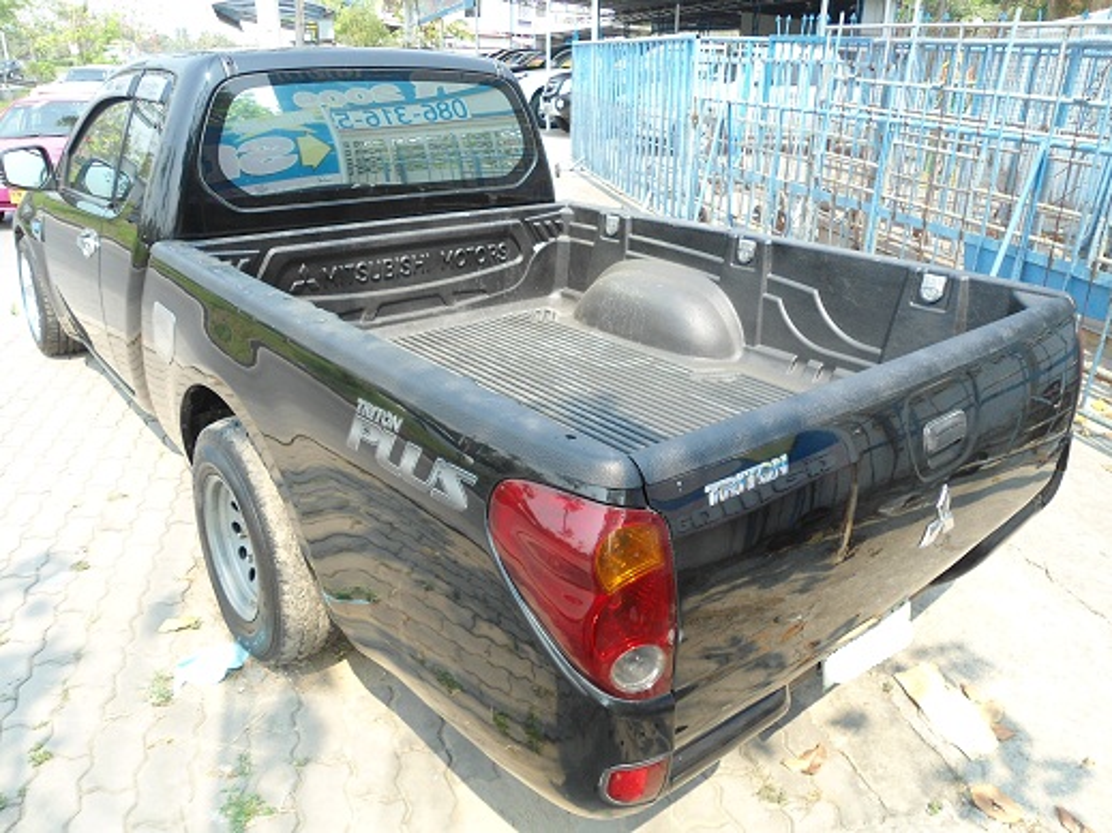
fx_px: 835
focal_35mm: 26
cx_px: 556
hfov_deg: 67.3
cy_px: 416
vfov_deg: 53.0
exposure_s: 1/250
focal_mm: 4.7
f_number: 2.8
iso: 80
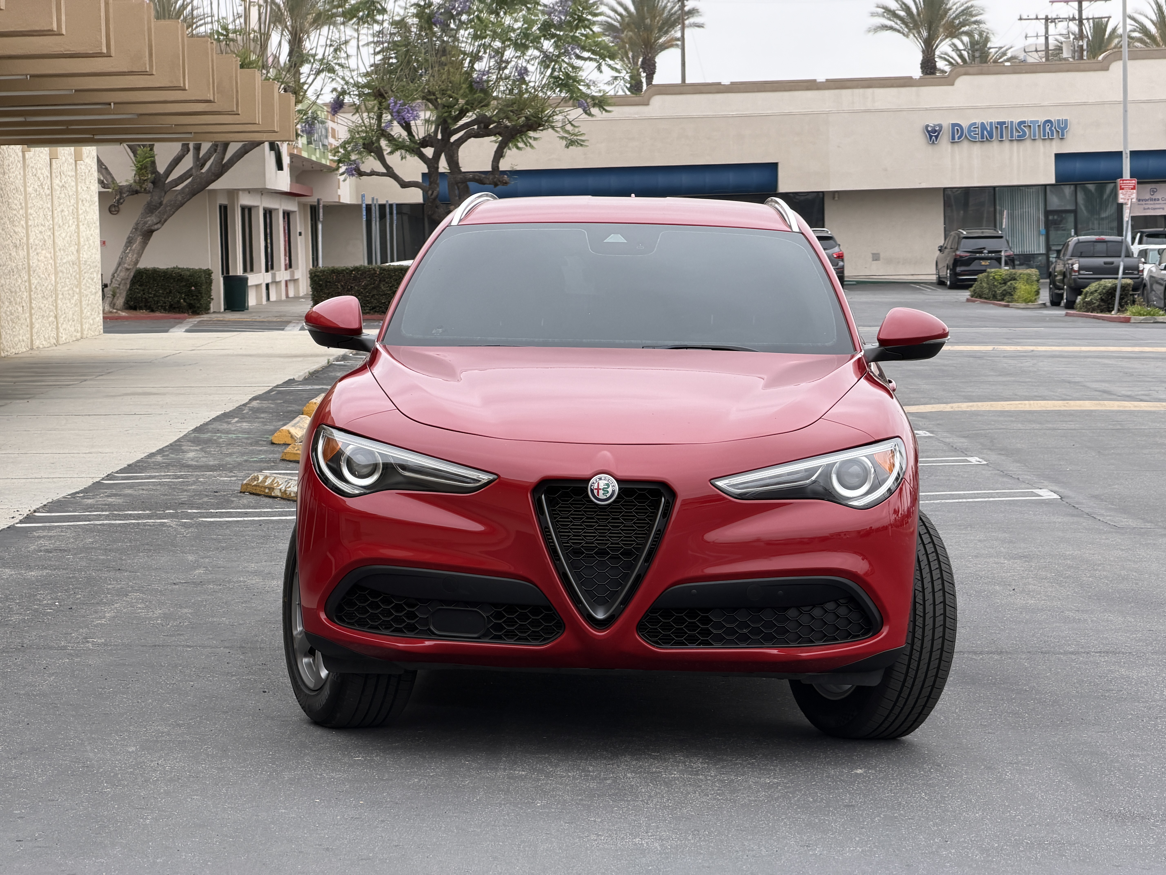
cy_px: 438
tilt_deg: -3.3
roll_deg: +1.4
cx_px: 583
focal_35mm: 100
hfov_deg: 19.6
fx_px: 3368
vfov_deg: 14.8
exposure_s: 1/427
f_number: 2.8
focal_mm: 16.89
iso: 50
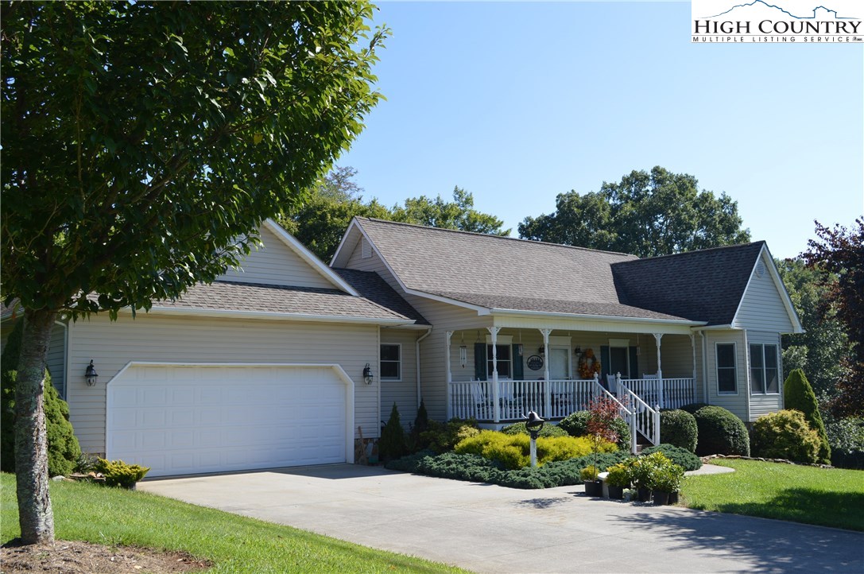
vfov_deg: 39.9
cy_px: 287
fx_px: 791
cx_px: 432
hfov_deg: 57.3
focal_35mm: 33
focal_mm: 22
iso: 100
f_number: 6.3
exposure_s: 1/160
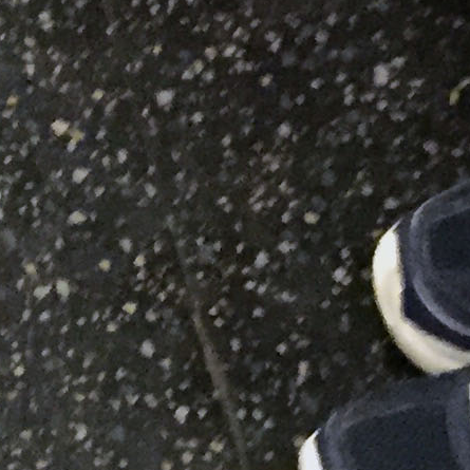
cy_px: 1272
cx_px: -175
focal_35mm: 188
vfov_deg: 8.3
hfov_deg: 9.1
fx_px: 2888
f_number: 2.2
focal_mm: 4.15
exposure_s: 1/15
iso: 500
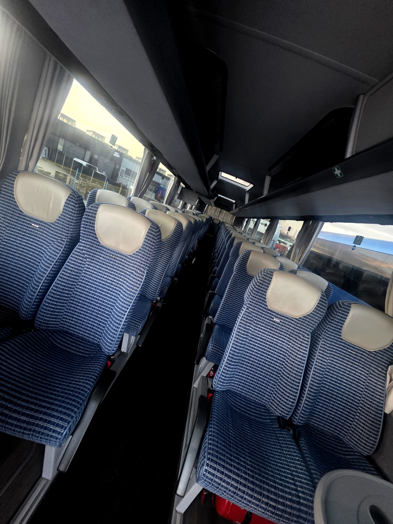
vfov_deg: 106.2
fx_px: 197
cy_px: 262
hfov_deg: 89.9
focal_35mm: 13
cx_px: 196
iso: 1000
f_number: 1.9
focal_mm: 2.2
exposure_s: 1/33.3
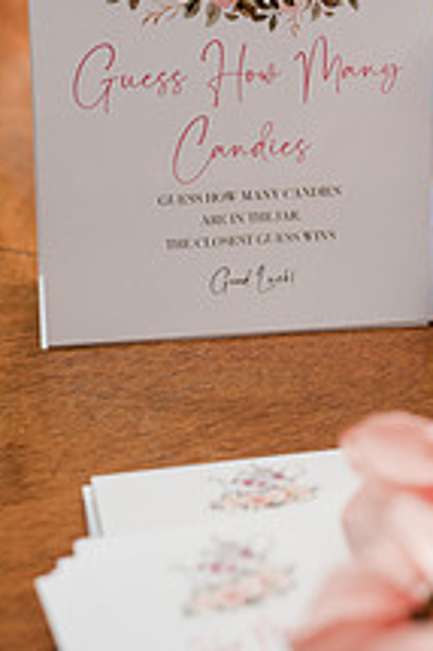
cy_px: 170
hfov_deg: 14.7
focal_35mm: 92
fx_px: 1662
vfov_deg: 22.0
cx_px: 360
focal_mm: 44
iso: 1250
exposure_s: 1/250
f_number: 4
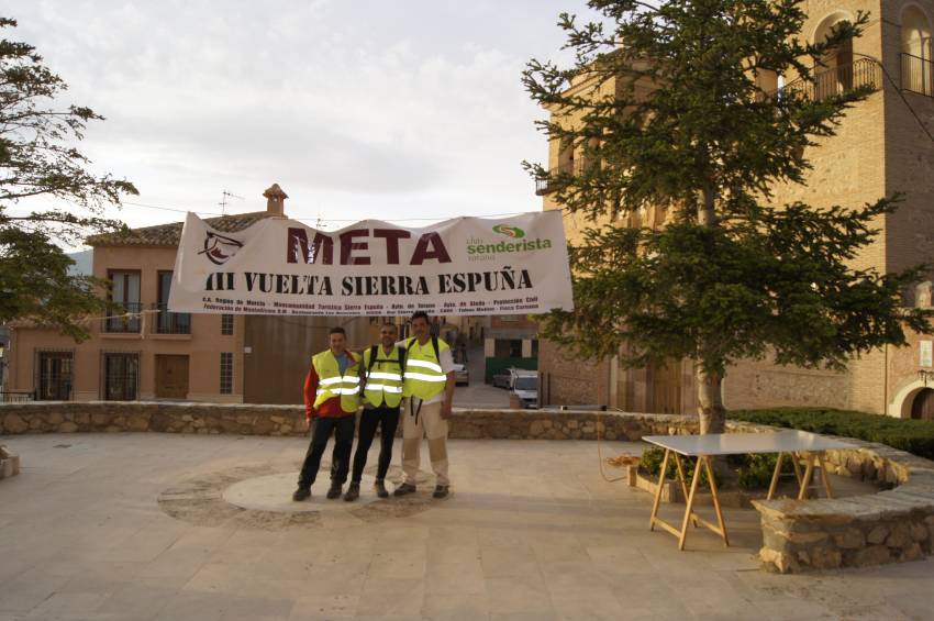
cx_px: 467
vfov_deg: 47.8
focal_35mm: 27
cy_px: 310
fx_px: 700
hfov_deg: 67.4
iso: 200
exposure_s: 1/160
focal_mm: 18
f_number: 6.3
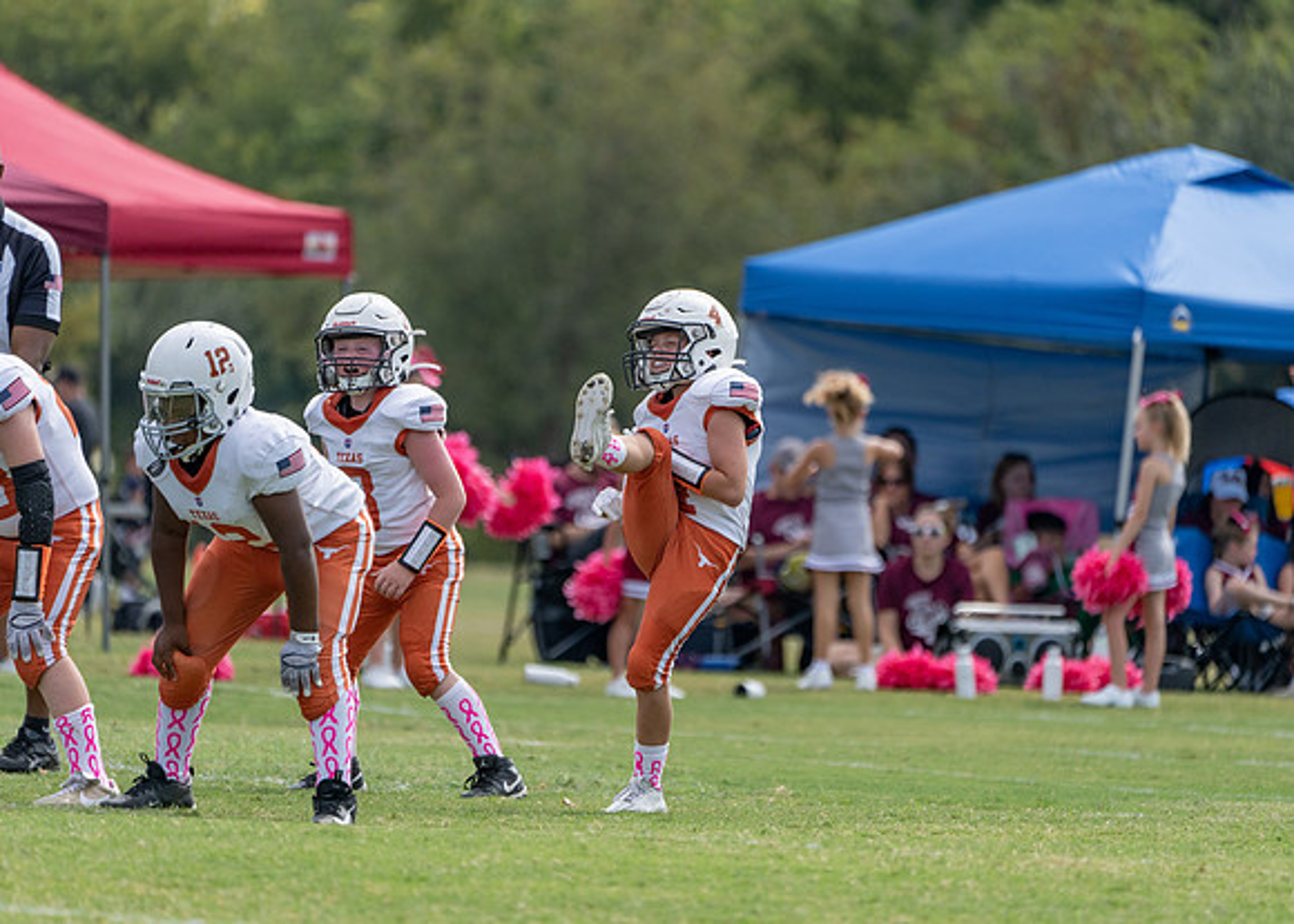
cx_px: 647
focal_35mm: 419
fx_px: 15400
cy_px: 462
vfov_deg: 3.4
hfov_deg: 4.8
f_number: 5.6
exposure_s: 1/2000
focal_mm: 400
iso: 500
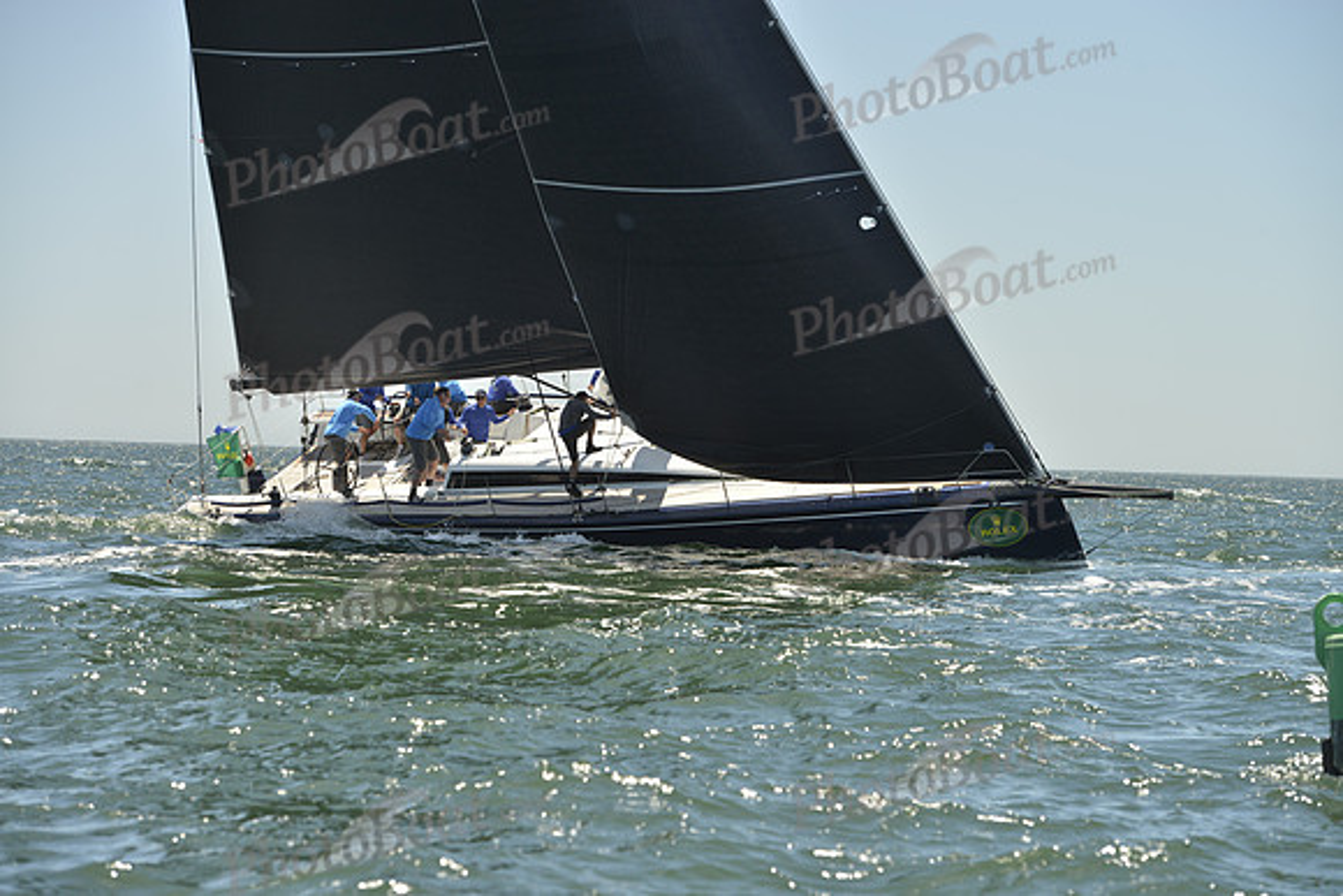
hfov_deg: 16.8
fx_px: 4552
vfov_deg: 11.2
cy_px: 448
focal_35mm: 122
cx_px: 672
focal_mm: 122
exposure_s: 1/1600
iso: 280
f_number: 6.3
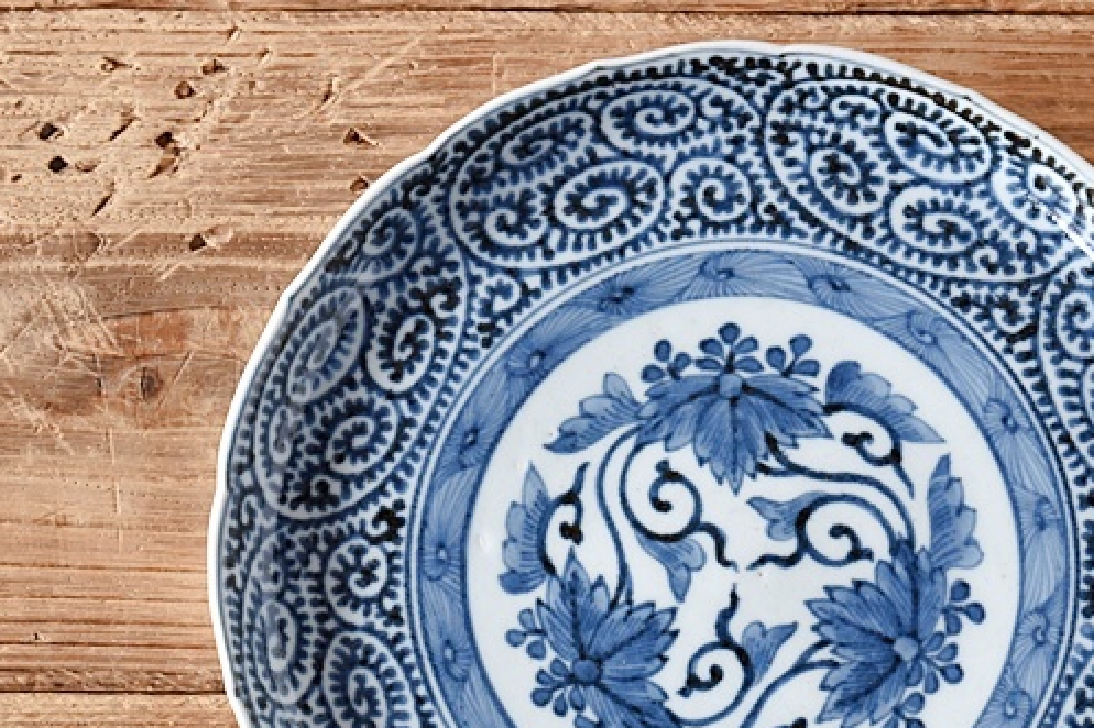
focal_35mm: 133
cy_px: 569
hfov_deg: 15.4
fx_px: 4034
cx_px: 759
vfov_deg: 10.3
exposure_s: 1/4
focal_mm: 55
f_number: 5.6
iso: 200
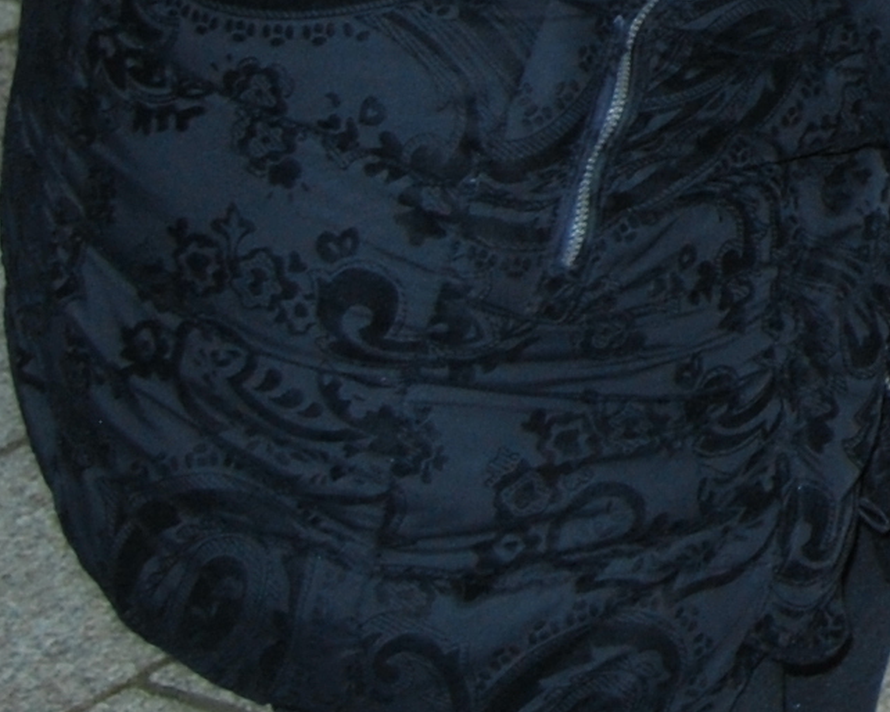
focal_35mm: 170
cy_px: -716
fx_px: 4479
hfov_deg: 10.2
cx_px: 1955
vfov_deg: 8.6
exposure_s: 1/60
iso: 200
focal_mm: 20
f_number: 3.8
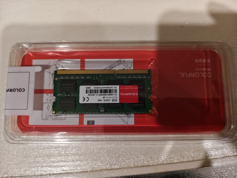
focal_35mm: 23
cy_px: 89
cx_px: 118
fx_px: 157
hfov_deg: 73.9
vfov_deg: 58.9
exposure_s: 1/245
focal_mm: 5.56
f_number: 1.88
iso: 3966
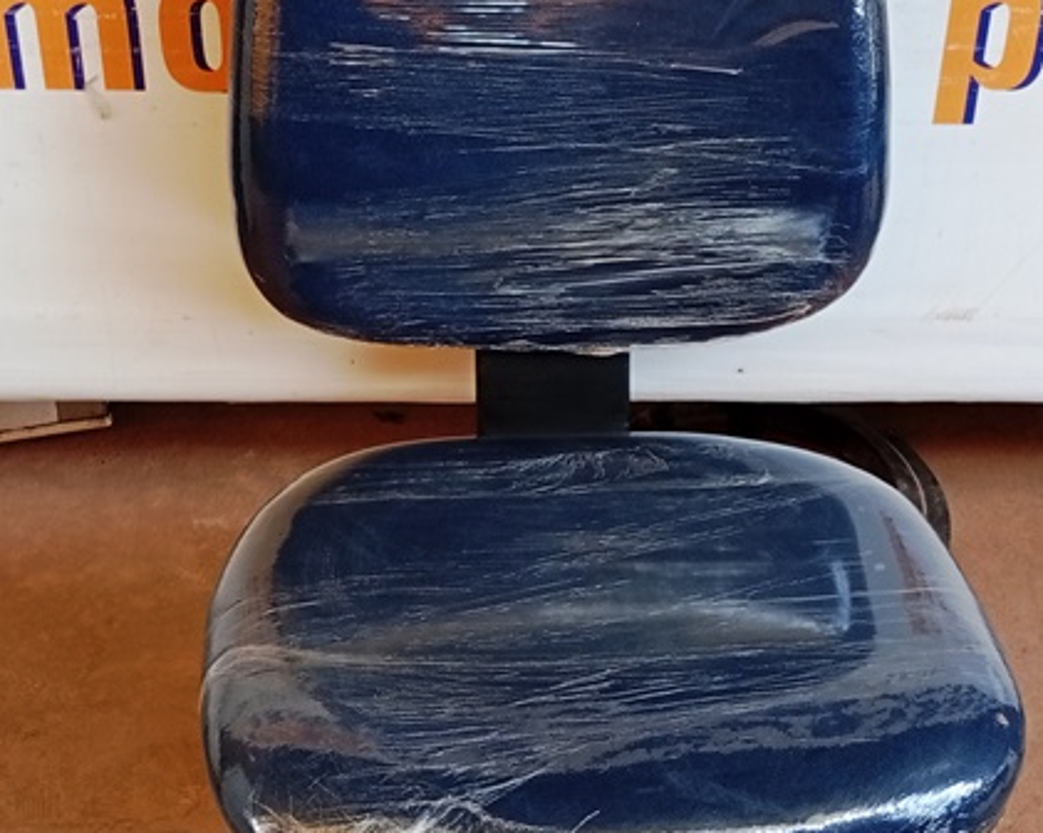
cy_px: 466
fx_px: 1974
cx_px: 466
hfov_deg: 29.6
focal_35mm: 64
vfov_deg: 23.8
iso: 189
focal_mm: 3.98
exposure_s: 1/40
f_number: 1.8
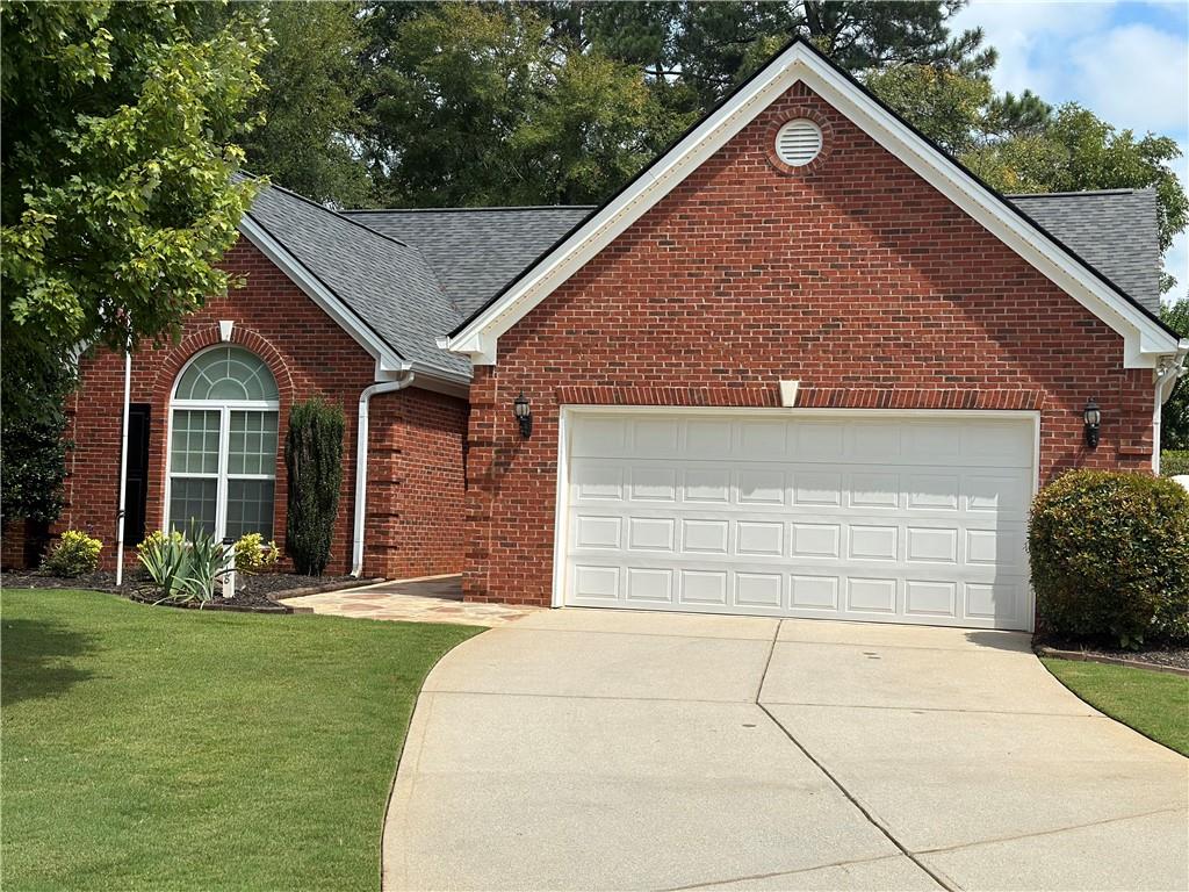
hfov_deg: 39.7
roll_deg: -2.4
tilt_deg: +2.4
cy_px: 446
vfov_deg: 30.3
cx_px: 594
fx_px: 1649
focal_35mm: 48
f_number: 1.78
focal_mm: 6.86
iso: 100
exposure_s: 1/8197
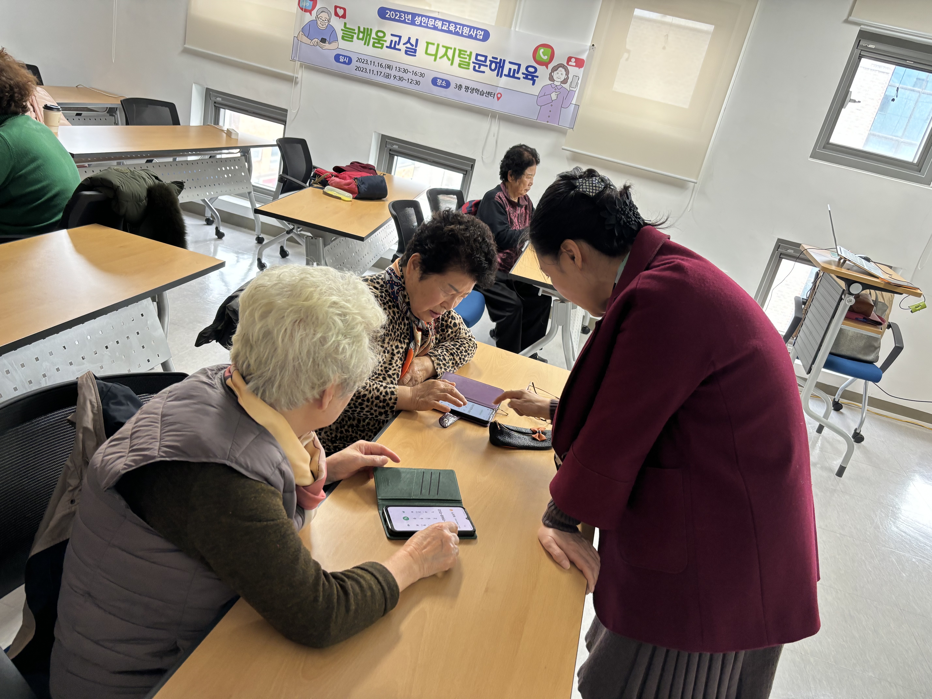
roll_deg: -14.3
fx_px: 700
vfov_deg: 53.1
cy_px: 350
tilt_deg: -19.8
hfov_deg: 67.3
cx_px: 466
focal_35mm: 26
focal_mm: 5.96
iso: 100
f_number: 1.6
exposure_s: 1/60
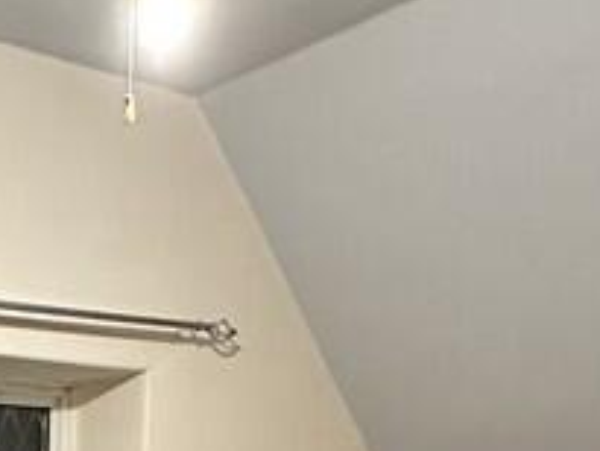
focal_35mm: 70
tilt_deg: -13.5
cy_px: 820
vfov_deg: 17.1
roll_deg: -0.1
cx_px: -18
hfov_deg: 26.1
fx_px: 1214
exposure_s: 1/50
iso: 800
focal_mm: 2.22
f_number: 2.2
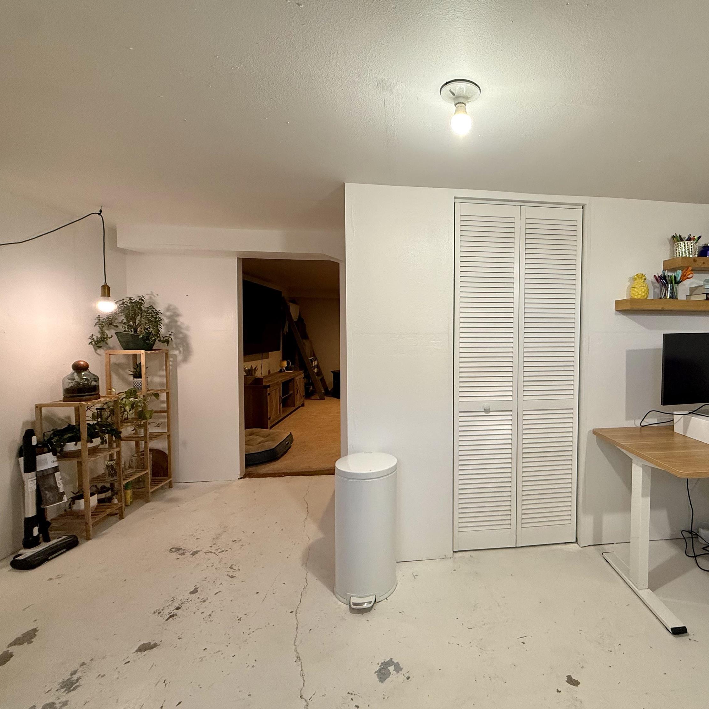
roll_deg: -0.2
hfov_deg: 81.6
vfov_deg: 84.0
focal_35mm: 17
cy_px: 350
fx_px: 394
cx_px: 463
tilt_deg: -2.7
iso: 250
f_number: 2.2
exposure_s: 1/120
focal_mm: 2.22
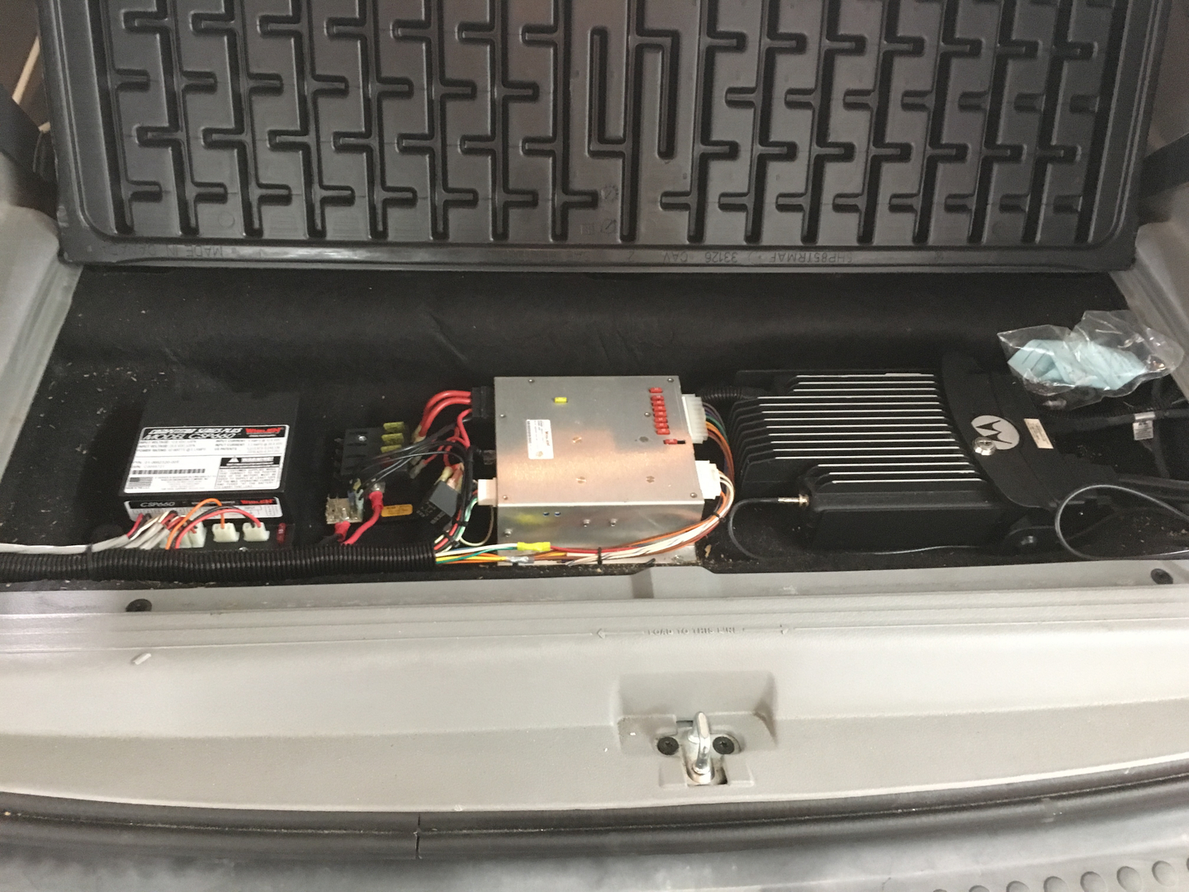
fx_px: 996
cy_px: 446
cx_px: 594
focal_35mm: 29
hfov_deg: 61.7
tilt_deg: -47.9
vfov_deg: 48.2
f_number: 2.2
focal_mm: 4.15
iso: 250
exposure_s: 1/15
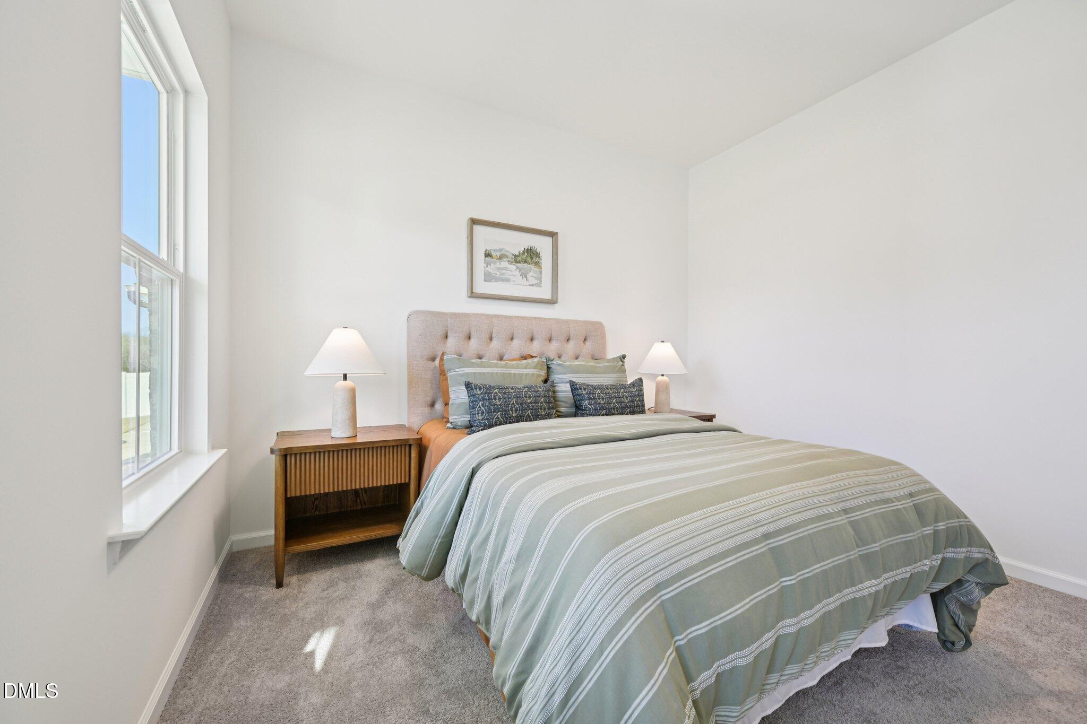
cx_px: 544
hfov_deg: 104.3
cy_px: 362
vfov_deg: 81.2
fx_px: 423
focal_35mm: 14
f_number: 8
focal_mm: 14
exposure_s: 1/15
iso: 125
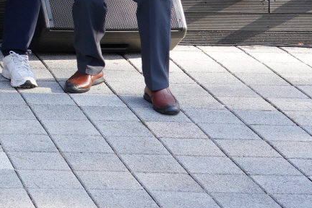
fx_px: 1300
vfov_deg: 8.7
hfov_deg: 12.4
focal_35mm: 150
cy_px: -195
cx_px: -264
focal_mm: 36
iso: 250
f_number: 5.6
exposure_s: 1/125
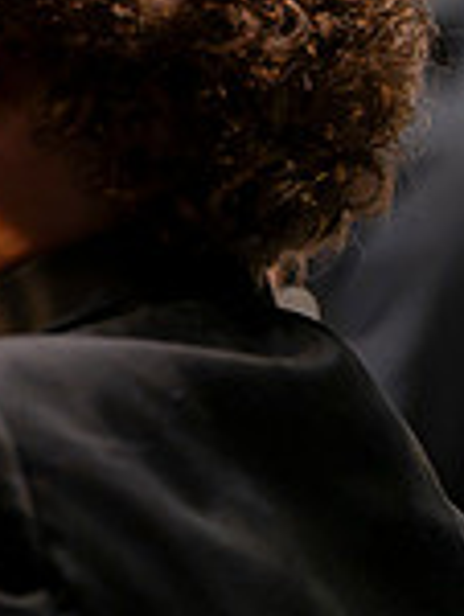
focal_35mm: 742
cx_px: -382
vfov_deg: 2.7
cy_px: 97
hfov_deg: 2.0
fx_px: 13224
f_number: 2.8
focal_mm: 200
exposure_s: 1/640
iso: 4000
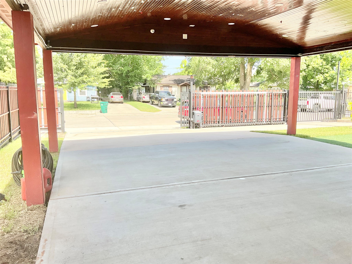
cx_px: 176
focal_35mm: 29
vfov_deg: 48.2
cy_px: 132
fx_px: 295
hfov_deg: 61.7
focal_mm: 3
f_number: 1.8
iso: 16
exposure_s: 1/514
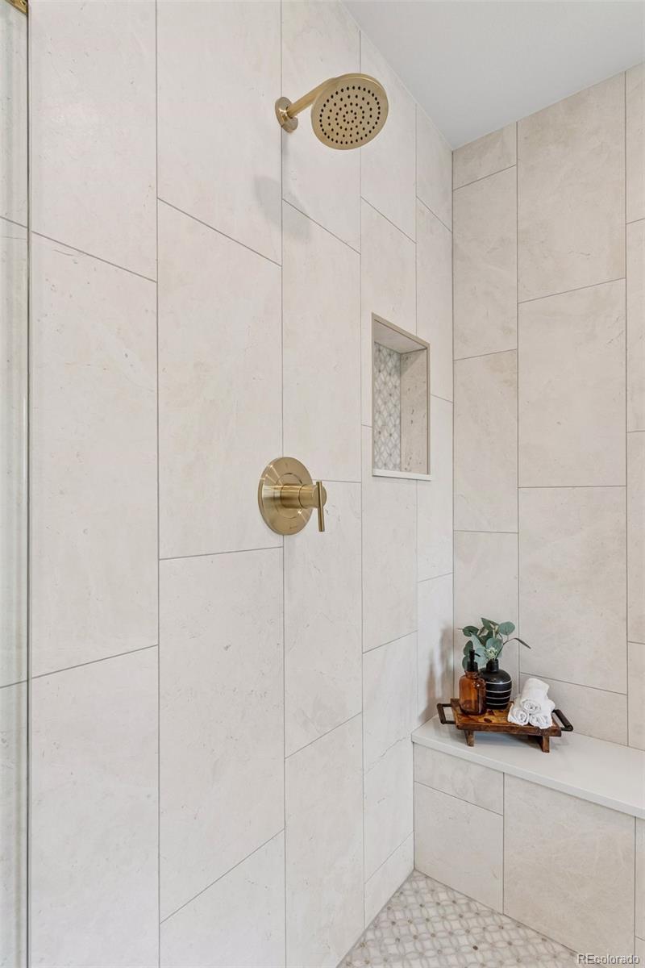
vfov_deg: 90.0
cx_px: 322
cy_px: 484
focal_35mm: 18
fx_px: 484
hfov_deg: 67.4
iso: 400
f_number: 9
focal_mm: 18
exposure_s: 1/25
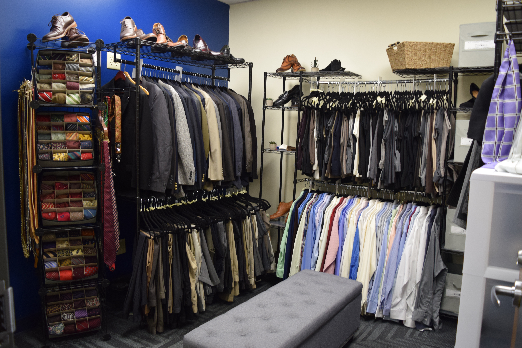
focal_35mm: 30
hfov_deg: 61.9
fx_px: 435
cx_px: 261
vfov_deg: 43.6
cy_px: 174
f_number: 4
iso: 800
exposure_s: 1/60
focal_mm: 20
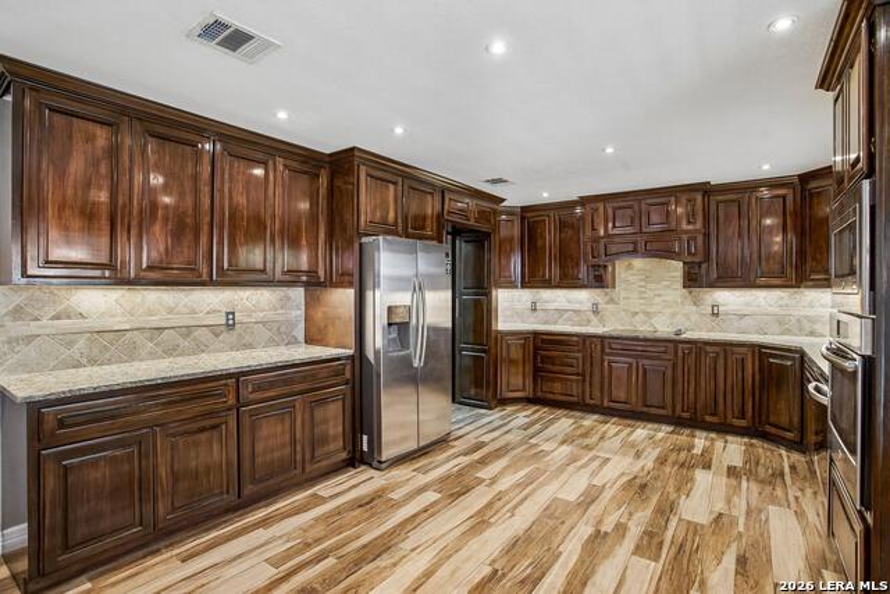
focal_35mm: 17
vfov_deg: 70.5
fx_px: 420
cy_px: 297
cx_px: 445
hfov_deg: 93.3
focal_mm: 17
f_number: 7.1
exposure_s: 1/8
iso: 320
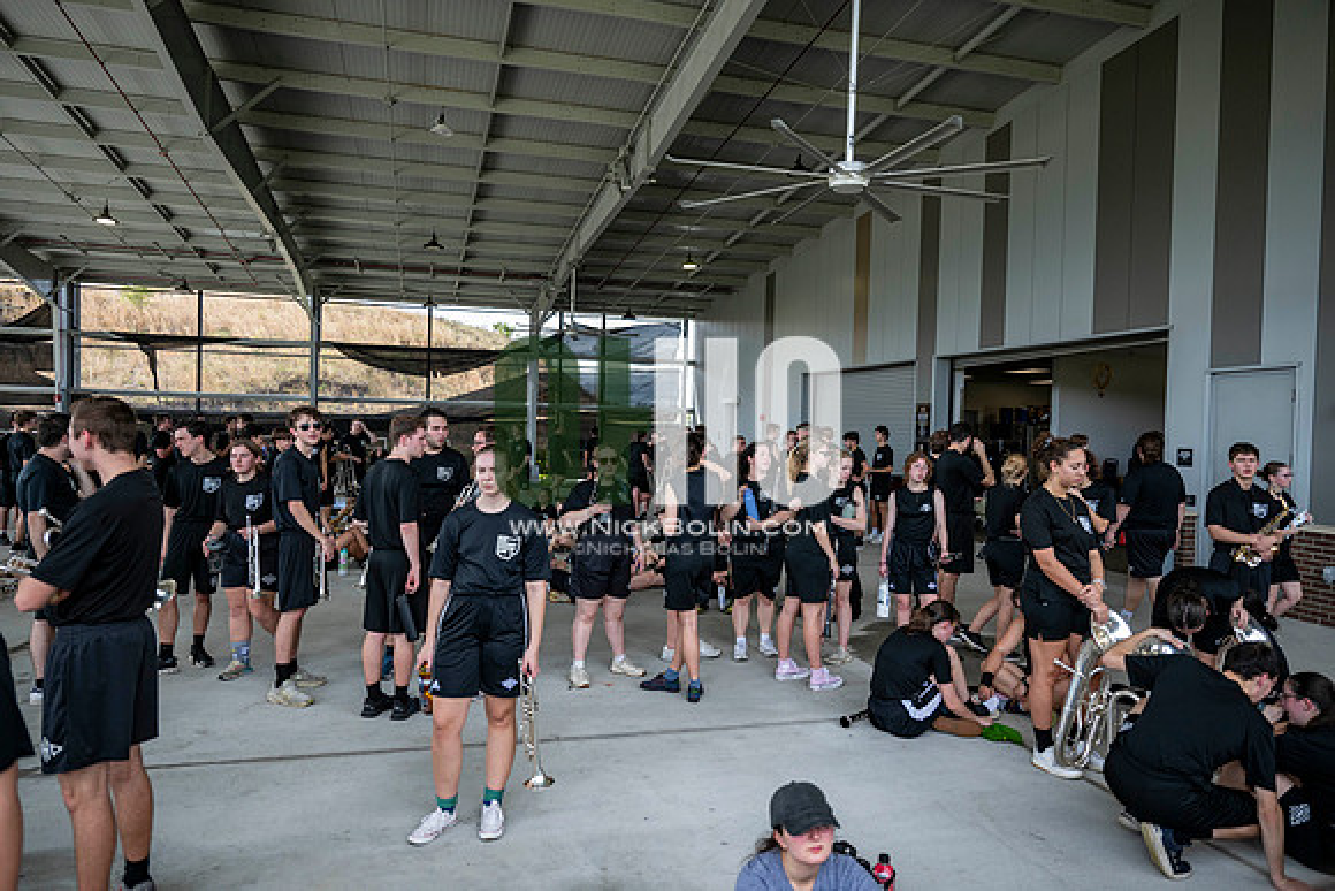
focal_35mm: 24
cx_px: 668
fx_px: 890
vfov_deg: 53.2
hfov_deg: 73.7
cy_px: 446
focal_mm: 24
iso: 320
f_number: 2.8
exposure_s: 1/1250
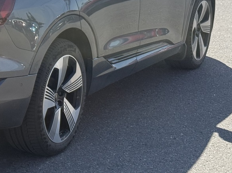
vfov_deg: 12.5
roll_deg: +0.1
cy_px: 29
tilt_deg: -10.6
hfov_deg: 16.3
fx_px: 791
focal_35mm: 118
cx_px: -15
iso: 100
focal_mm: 6.76
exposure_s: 1/3096
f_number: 1.78
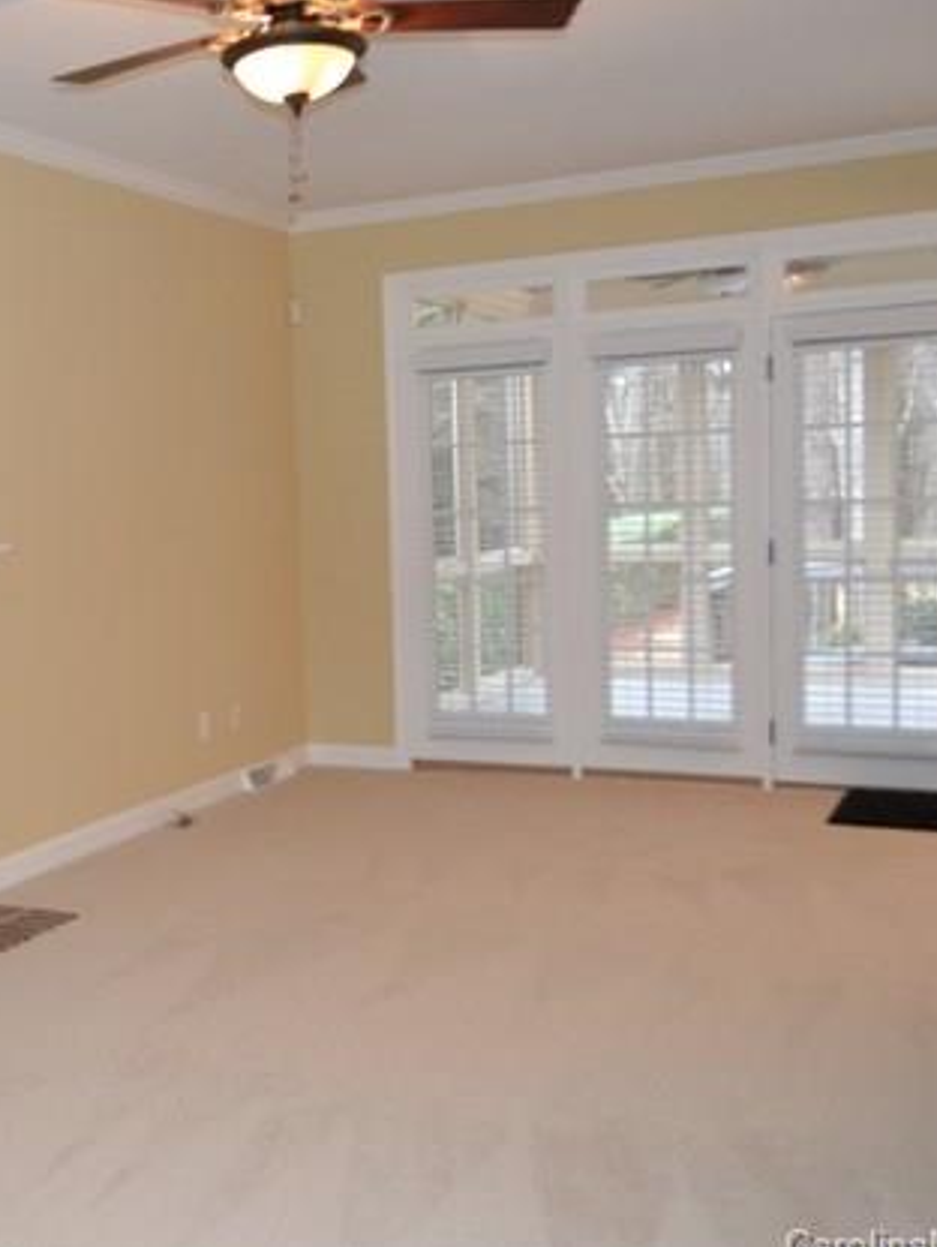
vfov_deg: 46.8
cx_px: 168
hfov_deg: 34.7
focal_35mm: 40
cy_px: 633
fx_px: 1441
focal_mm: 18
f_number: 3.5
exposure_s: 1/60
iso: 1250
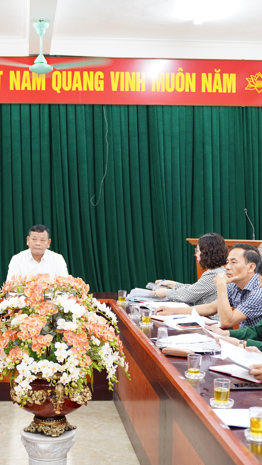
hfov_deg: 20.4
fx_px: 721
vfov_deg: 35.8
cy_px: 257
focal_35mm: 58
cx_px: 53
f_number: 2.8
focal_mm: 33.2
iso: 800
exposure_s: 1/40
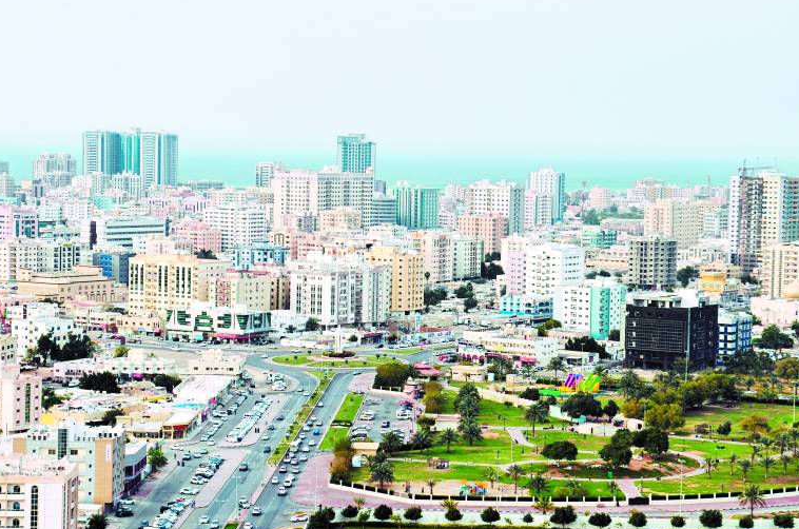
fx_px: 2104
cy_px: 268
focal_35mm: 95
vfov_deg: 14.3
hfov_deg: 21.5
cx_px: 378
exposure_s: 1/250
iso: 125
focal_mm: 48
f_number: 8
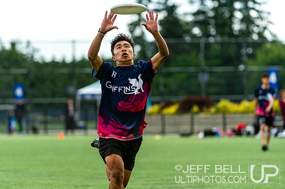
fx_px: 2090
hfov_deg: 7.8
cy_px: 91
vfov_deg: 5.2
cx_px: 122
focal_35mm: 264
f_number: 4
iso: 400
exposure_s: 1/1000
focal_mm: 200
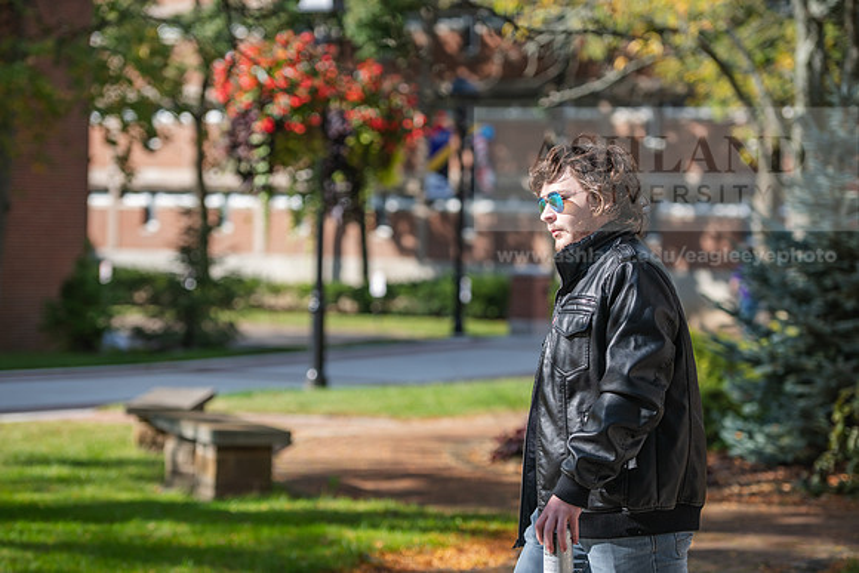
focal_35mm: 98
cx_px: 430
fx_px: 2339
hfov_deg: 20.8
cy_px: 286
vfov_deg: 14.0
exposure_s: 1/500
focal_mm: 98
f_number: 3.2
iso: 100
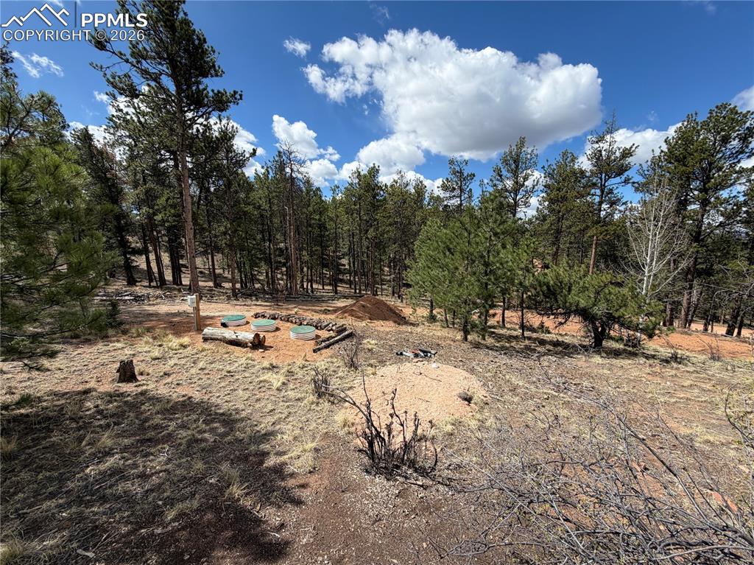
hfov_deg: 102.1
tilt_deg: -7.2
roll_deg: +0.6
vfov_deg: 85.6
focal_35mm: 14
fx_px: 305
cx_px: 377
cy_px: 282
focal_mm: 2.22
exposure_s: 1/770
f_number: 2.2
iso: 20
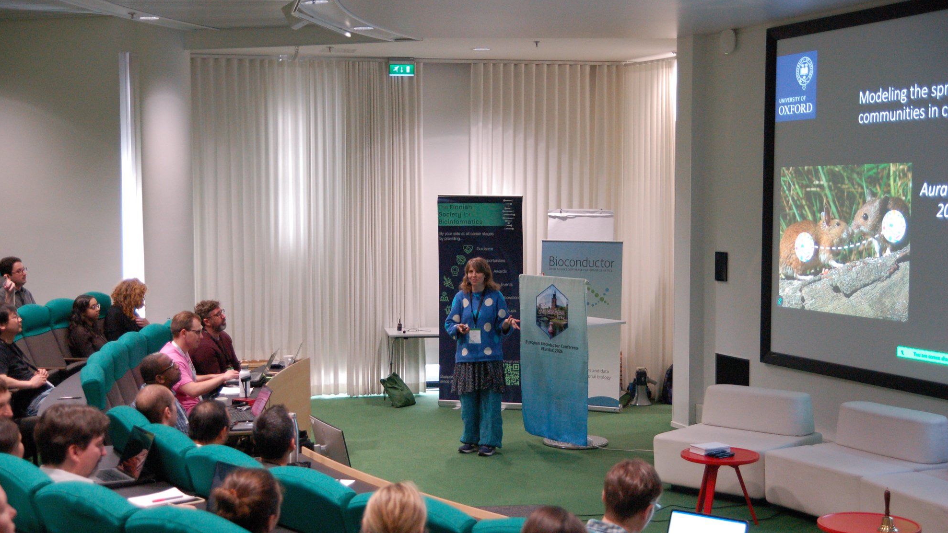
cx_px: 471
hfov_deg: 38.5
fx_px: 1357
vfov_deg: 22.2
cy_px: 292
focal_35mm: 54
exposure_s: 1/125
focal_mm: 34
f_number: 3.2
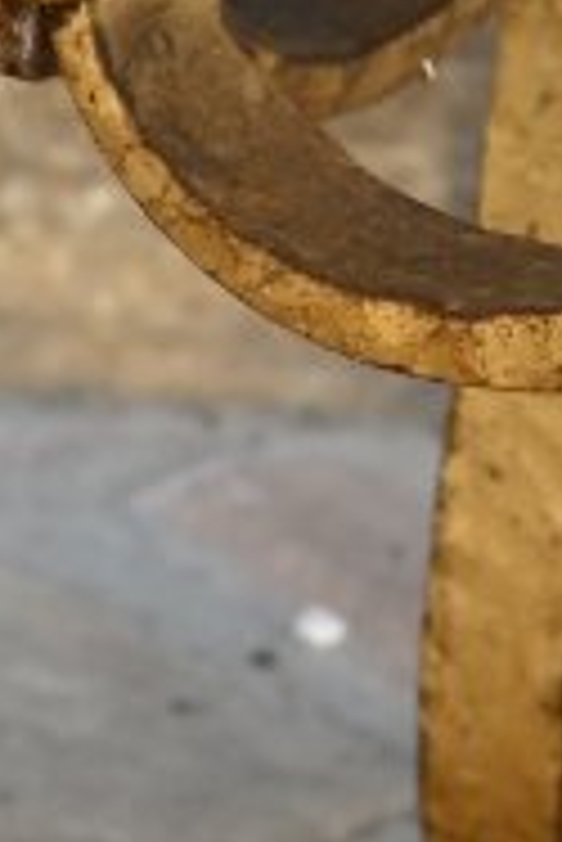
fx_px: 5614
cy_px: 234
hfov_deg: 5.5
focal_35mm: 240
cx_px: -877
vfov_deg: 8.6
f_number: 4
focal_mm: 25
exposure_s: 1/250
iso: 280
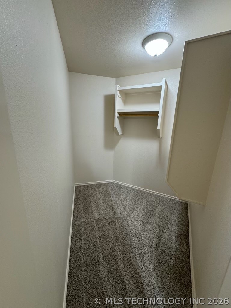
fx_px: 125
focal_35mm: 14
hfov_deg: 85.7
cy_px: 154
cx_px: 116
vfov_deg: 102.1
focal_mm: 2.22
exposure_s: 1/60
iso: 200
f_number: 2.2
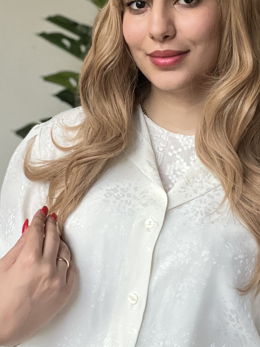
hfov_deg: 24.8
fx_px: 591
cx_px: 128
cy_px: 77
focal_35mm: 59
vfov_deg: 32.0
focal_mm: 2.71
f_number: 2.2
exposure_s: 1/53
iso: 400
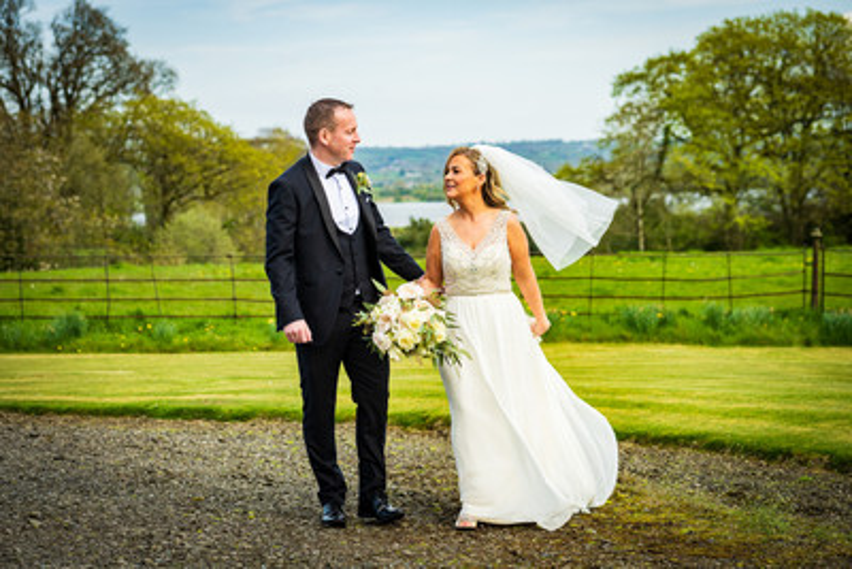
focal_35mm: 82
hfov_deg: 24.9
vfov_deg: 16.7
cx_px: 392
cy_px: 323
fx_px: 1933
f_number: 4
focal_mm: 70
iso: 160
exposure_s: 1/640
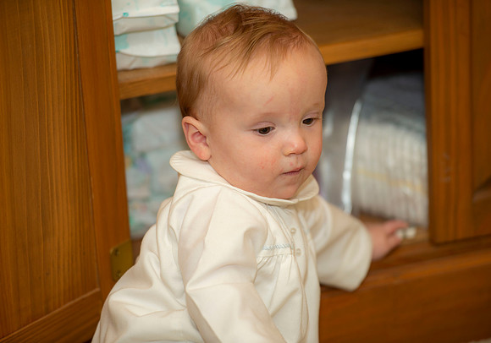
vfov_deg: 6.9
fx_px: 2867
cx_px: 233
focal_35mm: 207
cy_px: 172
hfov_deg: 9.8
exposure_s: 1/125
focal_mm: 200
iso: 200
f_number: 2.8
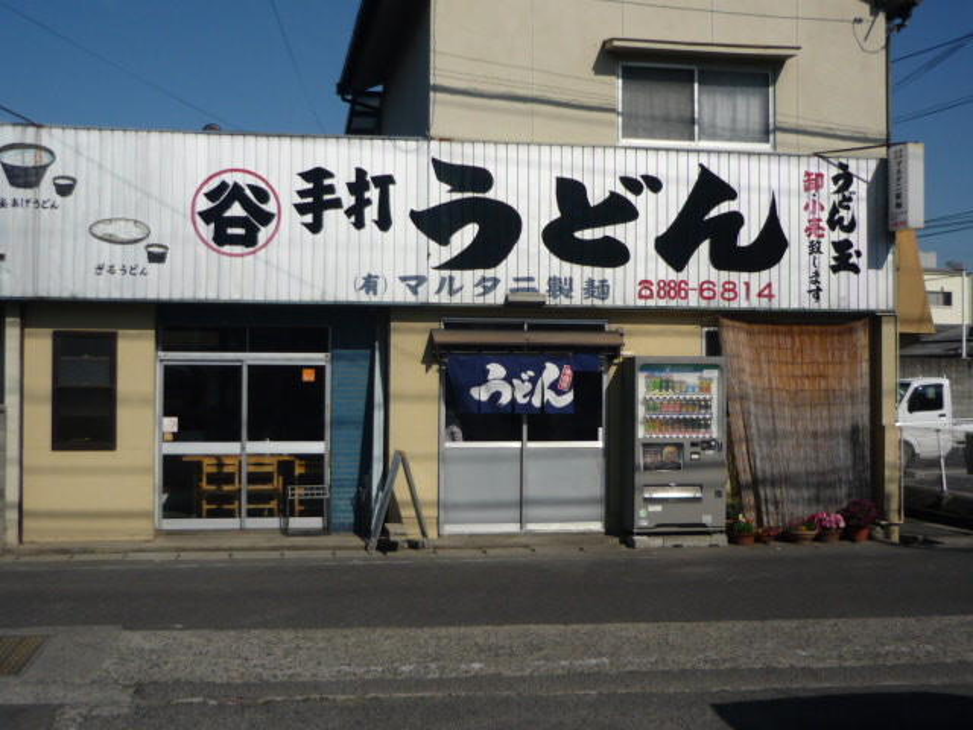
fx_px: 1209
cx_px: 486
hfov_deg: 43.9
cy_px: 365
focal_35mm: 43
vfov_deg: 33.6
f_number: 8
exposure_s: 1/640
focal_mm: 5.5
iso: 100
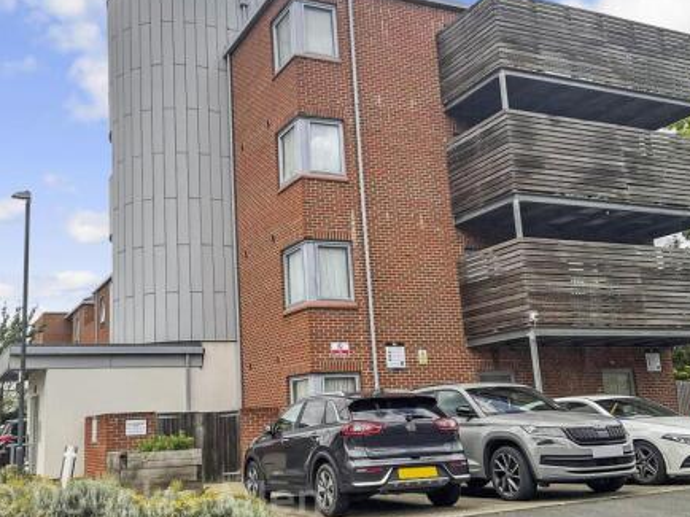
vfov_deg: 36.8
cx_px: 284
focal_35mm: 39
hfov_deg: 47.7
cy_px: 262
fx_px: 777
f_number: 1.8
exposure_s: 1/2000
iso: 16
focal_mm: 3
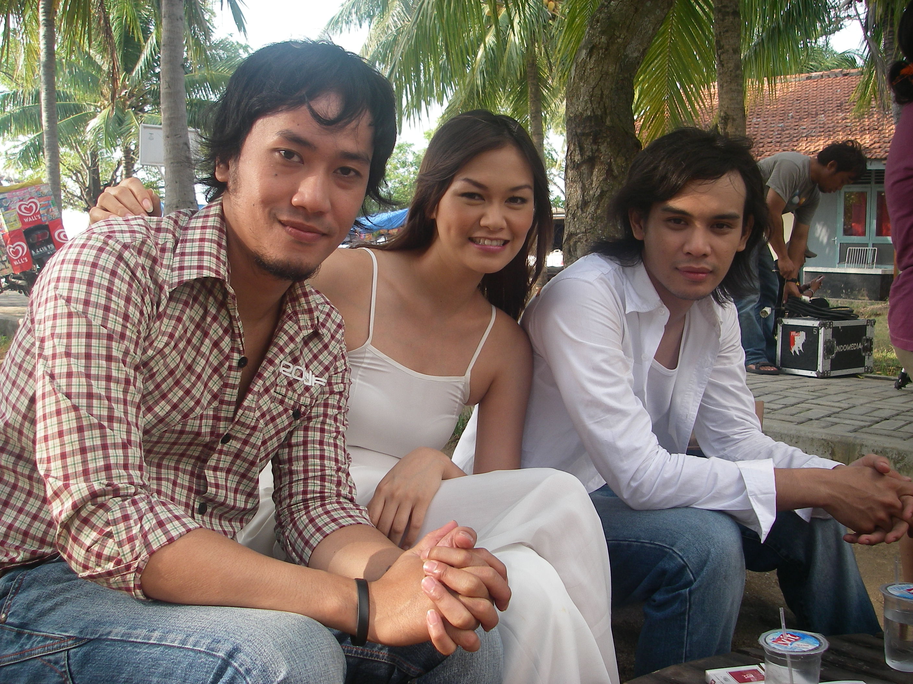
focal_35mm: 38
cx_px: 456
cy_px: 342
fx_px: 1002
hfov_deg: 49.0
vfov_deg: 37.7
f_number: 3.3
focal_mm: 6.3
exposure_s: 1/100
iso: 64
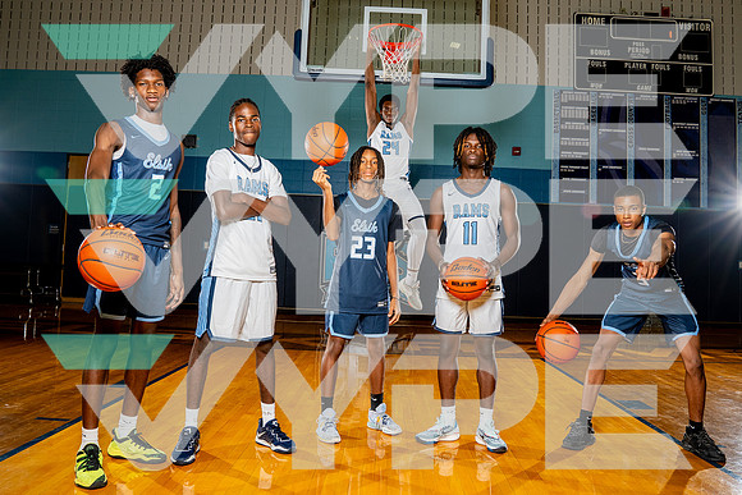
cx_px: 383
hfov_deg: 64.2
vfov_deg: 45.4
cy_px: 221
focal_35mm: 29
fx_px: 591
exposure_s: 1/250
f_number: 8
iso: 800
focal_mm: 24
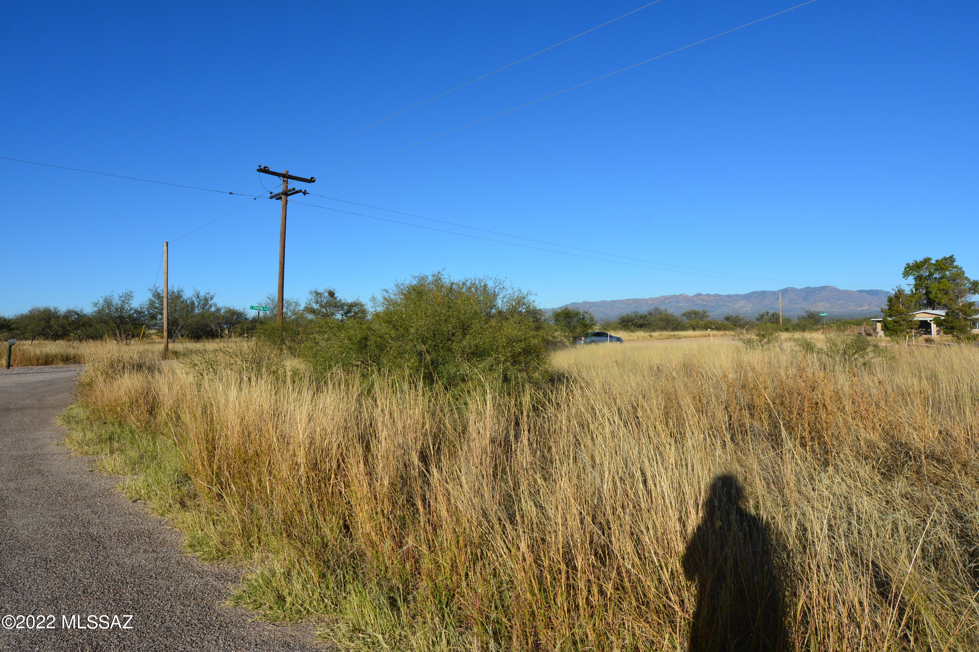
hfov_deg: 77.3
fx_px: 612
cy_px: 326
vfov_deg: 56.1
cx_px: 490
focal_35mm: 22
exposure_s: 1/320
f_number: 10
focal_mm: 15
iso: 200
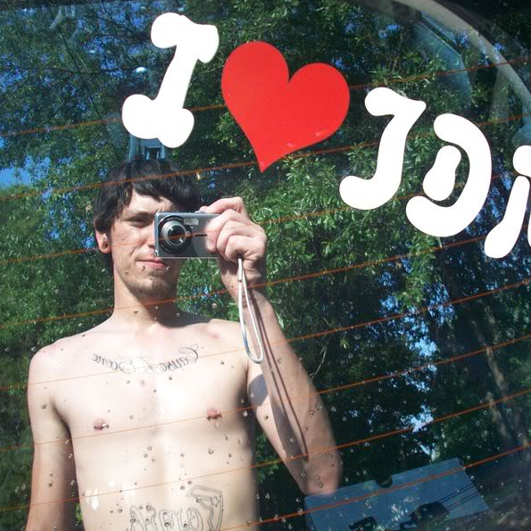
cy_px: 264
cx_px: 321
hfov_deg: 38.2
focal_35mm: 44
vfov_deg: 38.3
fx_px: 764
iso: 80
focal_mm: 6.2
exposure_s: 1/64
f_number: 2.8
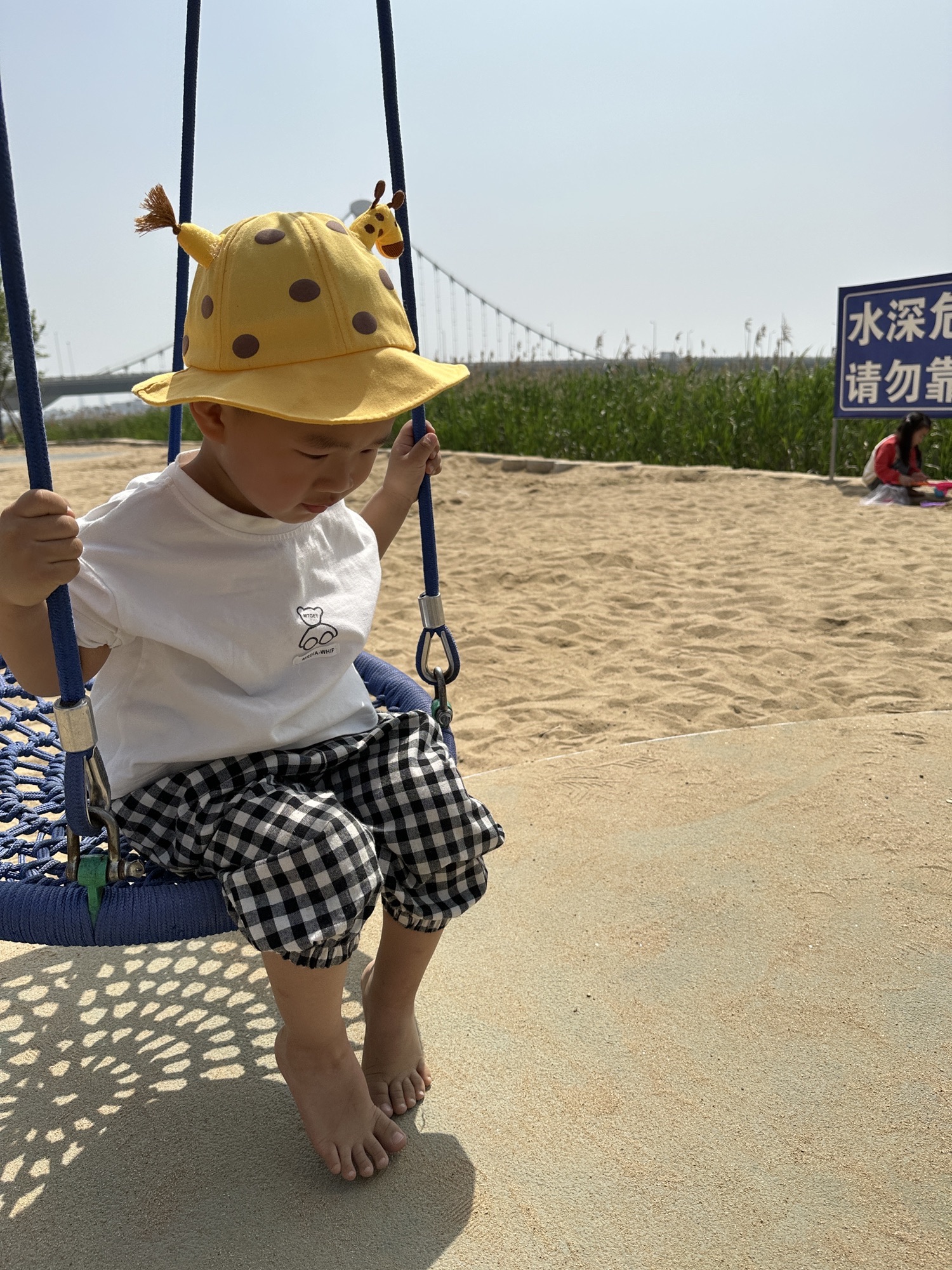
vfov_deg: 71.6
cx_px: 476
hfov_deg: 56.8
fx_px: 880
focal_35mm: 24
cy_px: 635
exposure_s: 1/8197
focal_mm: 6.86
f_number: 1.78
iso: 80
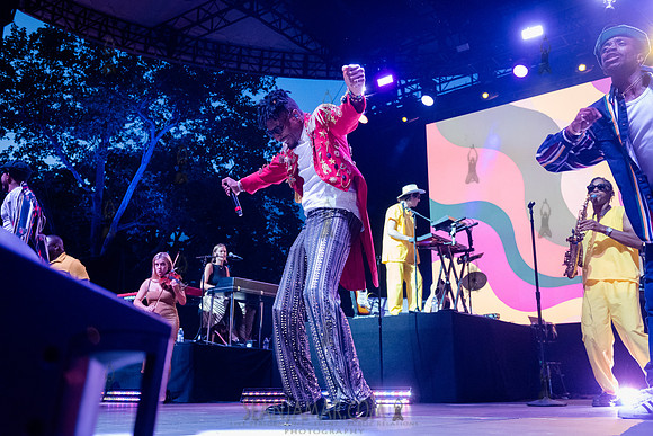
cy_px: 218
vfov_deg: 36.9
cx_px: 326
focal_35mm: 36
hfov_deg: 53.2
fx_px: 652
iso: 6400
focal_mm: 34
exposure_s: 1/500
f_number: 4
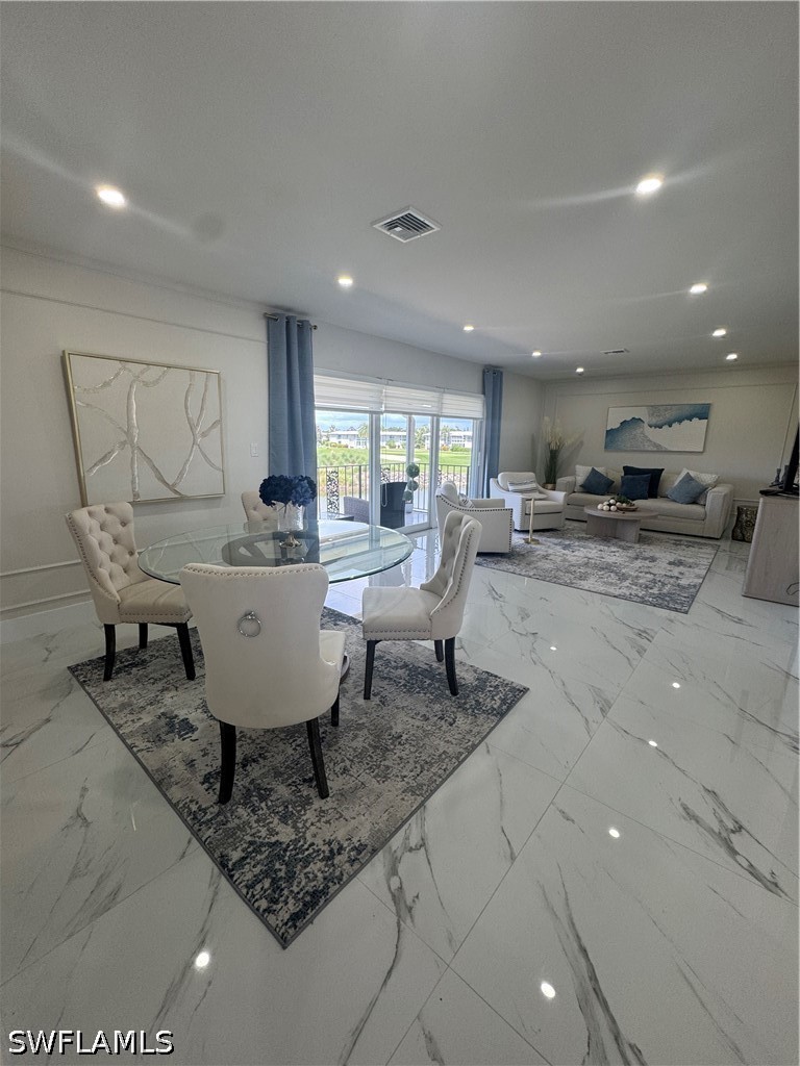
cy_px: 533
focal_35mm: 14
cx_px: 400
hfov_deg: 85.7
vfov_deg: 102.1
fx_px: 431
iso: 80
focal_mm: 2.22
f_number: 2.2
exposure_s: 1/120
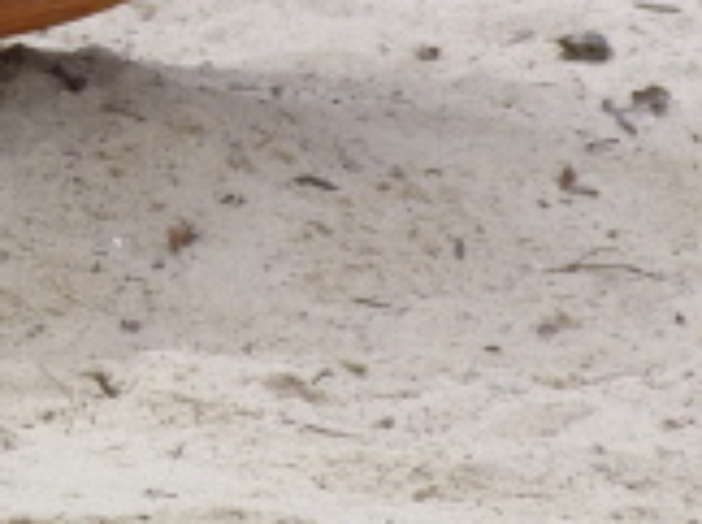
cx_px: -481
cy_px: -723
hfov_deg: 1.6
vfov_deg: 1.2
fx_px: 25353
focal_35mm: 1252
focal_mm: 45.6
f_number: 4
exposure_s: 1/100
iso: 80
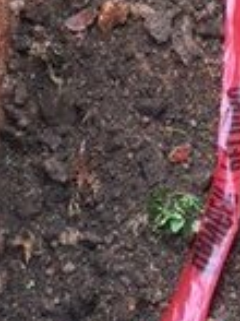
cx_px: 127
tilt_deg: -30.1
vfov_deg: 13.8
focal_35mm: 126
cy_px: -275
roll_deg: +4.6
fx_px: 1166
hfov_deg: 11.7
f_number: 2.2
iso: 40
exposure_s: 1/30
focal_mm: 4.15
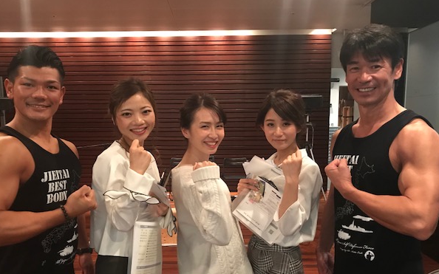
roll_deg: +0.8
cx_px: 205
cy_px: 170
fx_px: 383
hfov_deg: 59.6
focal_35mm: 32
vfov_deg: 39.2
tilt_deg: -7.0
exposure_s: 1/5
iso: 100
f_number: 1.8
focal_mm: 3.99
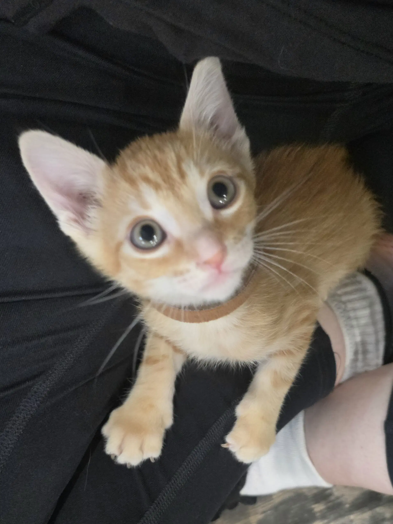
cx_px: 196
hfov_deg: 58.9
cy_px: 262
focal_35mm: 23
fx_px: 348
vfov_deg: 73.9
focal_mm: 6.25
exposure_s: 1/120
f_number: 1.7
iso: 1600
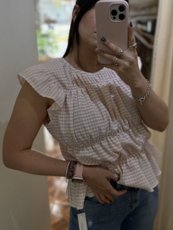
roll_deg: +0.6
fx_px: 239
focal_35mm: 36
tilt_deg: -15.9
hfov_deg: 39.6
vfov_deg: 51.0
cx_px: 104
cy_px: 92
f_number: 1.78
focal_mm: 6.76
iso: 200
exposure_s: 1/152
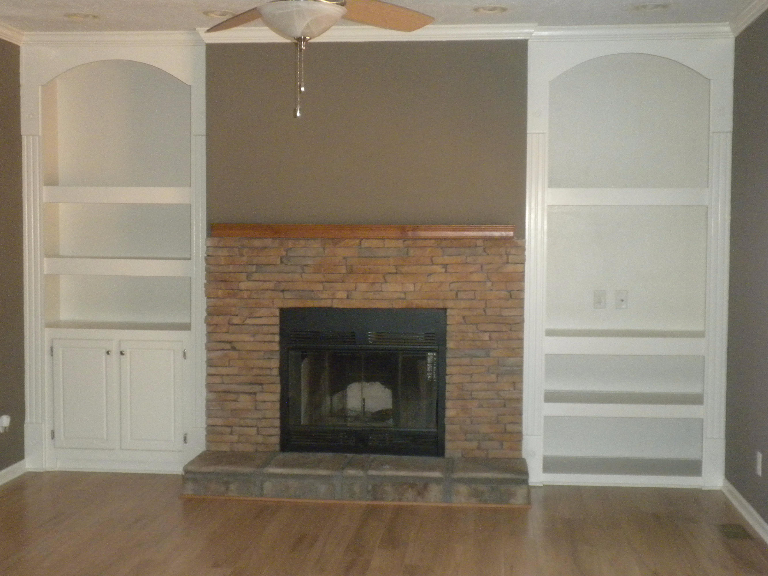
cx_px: 384
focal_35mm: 52
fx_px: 1154
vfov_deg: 28.0
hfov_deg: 36.8
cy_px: 288
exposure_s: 1/30
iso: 672
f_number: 4.3
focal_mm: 9.1
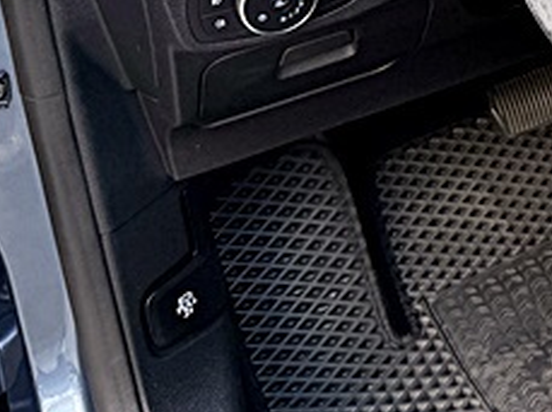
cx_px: 810
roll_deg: -1.3
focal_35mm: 84
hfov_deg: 20.3
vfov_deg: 15.7
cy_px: -260
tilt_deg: -21.1
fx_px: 1337
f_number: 1.78
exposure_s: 1/170
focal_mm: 6.76
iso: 80
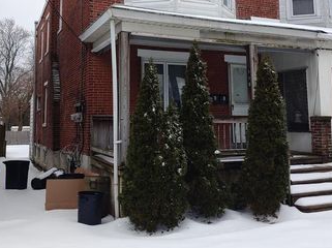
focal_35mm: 39
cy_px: 77
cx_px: 170
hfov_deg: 47.9
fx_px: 374
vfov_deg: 36.3
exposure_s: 1/806
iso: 50
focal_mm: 4.23
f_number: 1.5
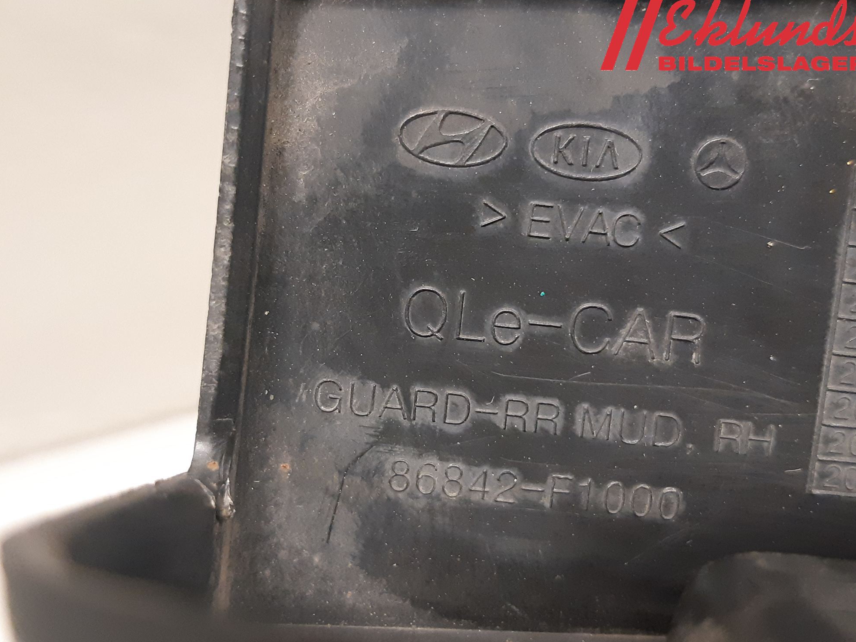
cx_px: 422
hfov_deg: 65.3
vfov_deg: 51.3
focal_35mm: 27
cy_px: 330
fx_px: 668
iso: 320
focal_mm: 3.93
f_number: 1.7
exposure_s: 1/25
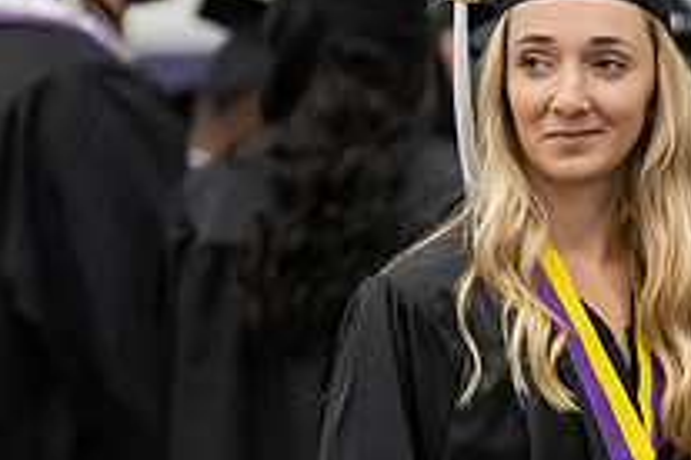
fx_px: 10211
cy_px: 282
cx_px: 724
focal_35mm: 532
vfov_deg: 2.6
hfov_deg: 3.9
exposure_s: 1/200
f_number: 3.2
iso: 3200
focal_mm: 190
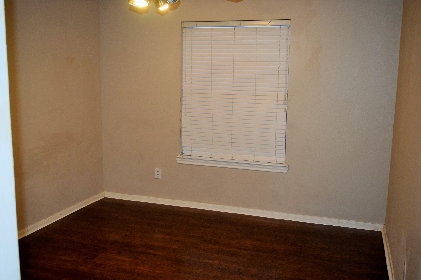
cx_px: 210
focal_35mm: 36
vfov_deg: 36.9
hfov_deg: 53.1
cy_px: 140
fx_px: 421
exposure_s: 1/60
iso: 1600
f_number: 4
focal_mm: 24
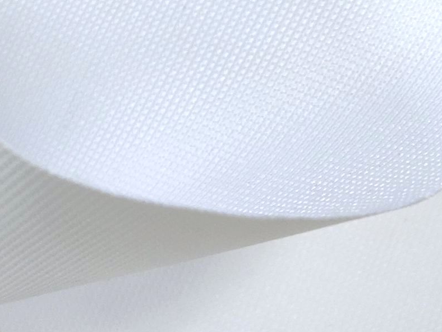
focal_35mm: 64
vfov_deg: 22.9
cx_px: 223
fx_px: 817
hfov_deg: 30.3
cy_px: 166
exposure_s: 1/50
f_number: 1.75
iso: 799
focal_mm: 4.75
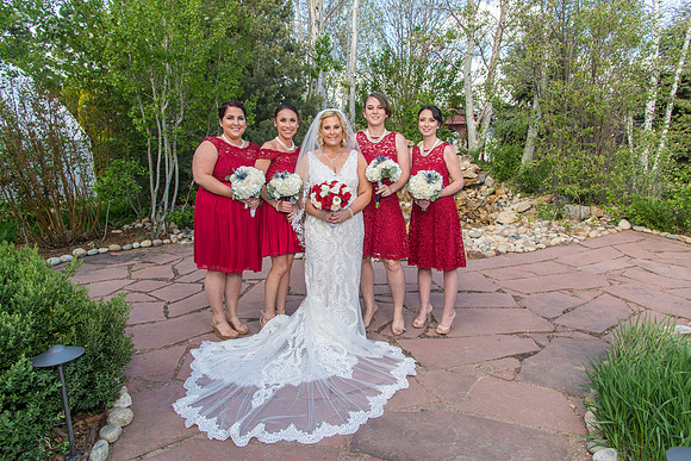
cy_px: 230
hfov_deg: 73.7
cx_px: 346
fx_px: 461
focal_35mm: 24
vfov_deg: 53.2
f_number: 5
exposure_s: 1/160
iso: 100
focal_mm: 24
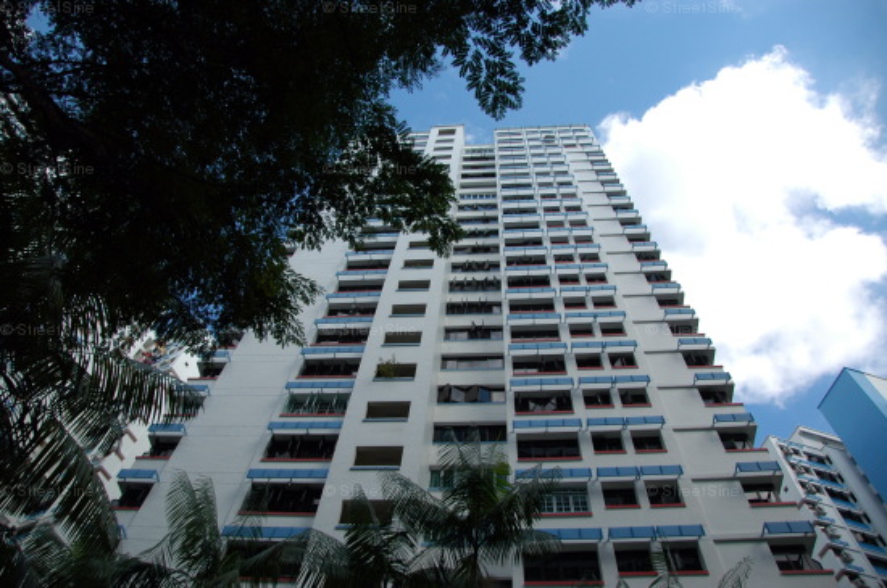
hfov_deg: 67.5
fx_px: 664
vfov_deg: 47.8
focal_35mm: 27
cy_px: 294
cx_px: 444
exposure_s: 1/2000
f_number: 3.5
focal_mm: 18
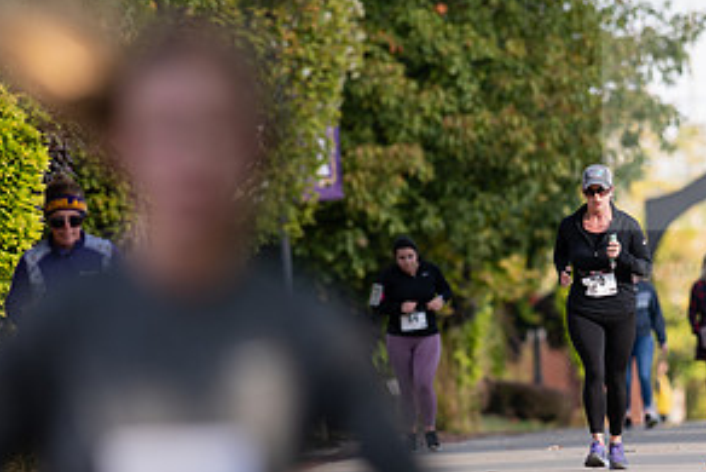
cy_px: 321
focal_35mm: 596
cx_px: 530
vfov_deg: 2.3
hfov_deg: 3.5
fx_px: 11693
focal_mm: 300
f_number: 4
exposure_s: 1/500
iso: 200
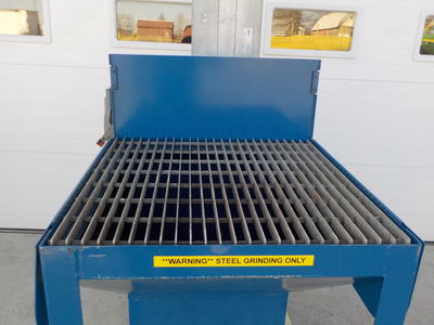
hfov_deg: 60.0
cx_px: 217
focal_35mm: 30
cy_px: 162
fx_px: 376
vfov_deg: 46.8
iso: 125
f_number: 3.3
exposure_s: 1/200
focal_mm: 4.1
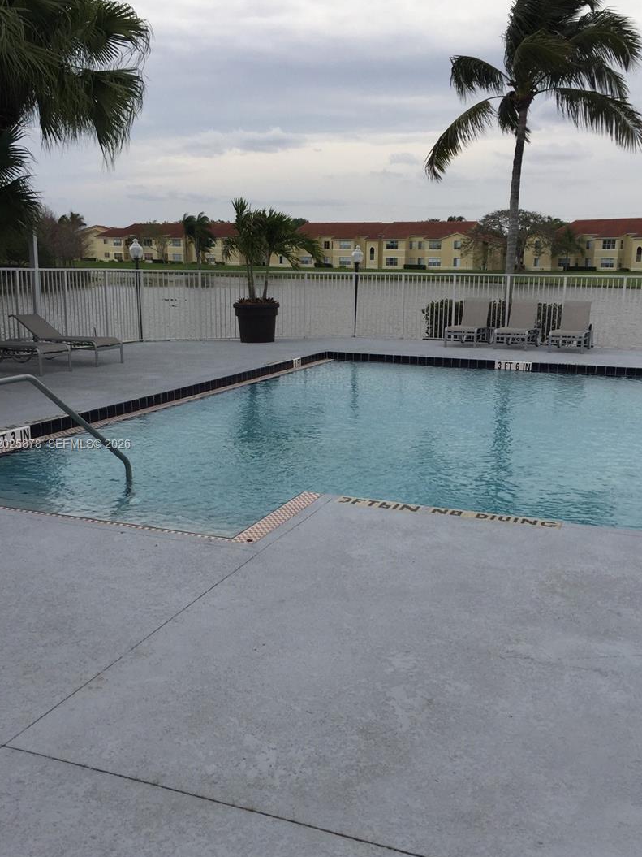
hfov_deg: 42.9
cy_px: 445
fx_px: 816
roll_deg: -0.9
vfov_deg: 55.3
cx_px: 346
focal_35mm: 33
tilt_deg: -13.8
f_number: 2.2
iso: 32
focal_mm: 4.15
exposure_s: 1/1980
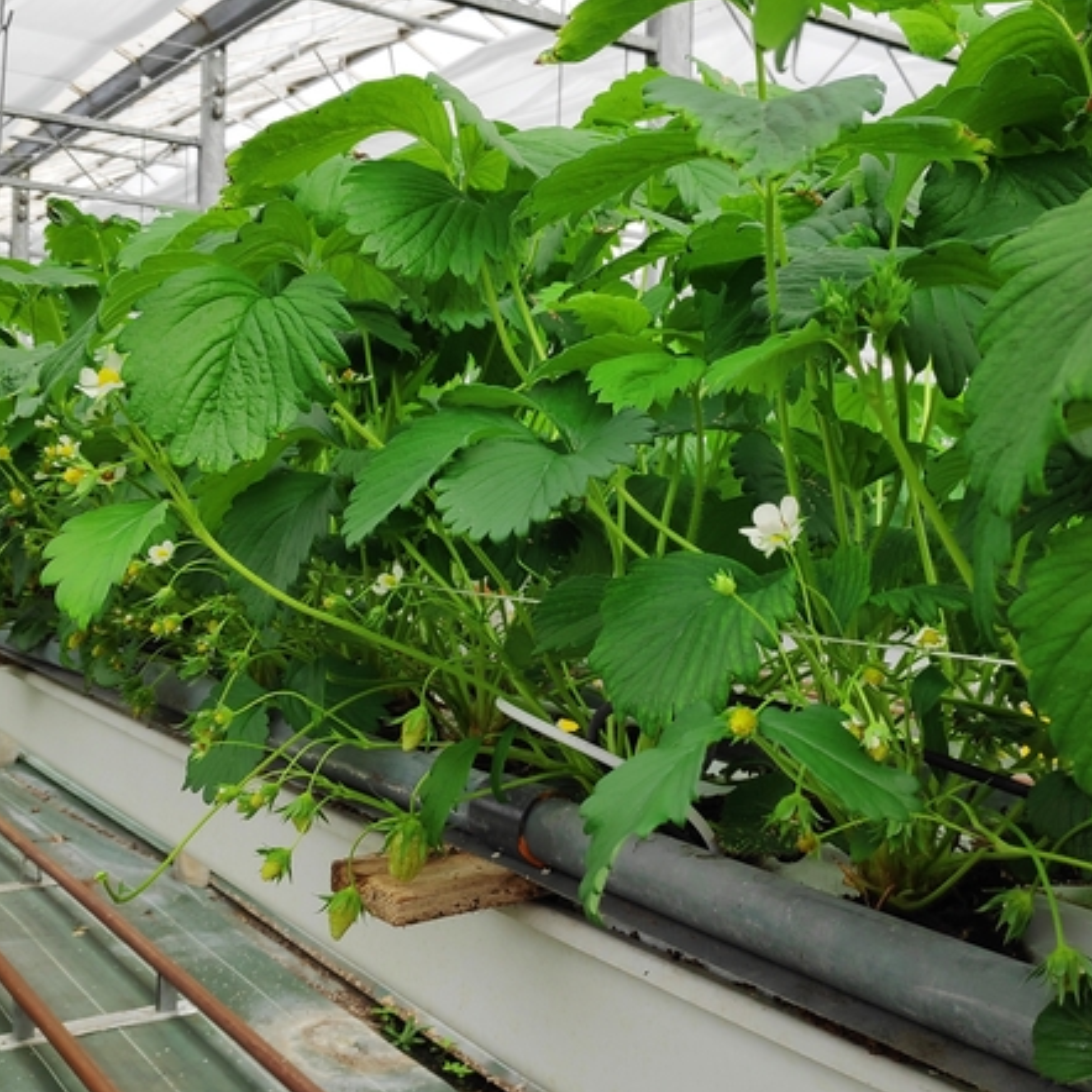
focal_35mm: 32
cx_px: 623
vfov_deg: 51.1
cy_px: 516
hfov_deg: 50.9
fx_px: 1142
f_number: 1.9
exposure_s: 1/591
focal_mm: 3.94
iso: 100
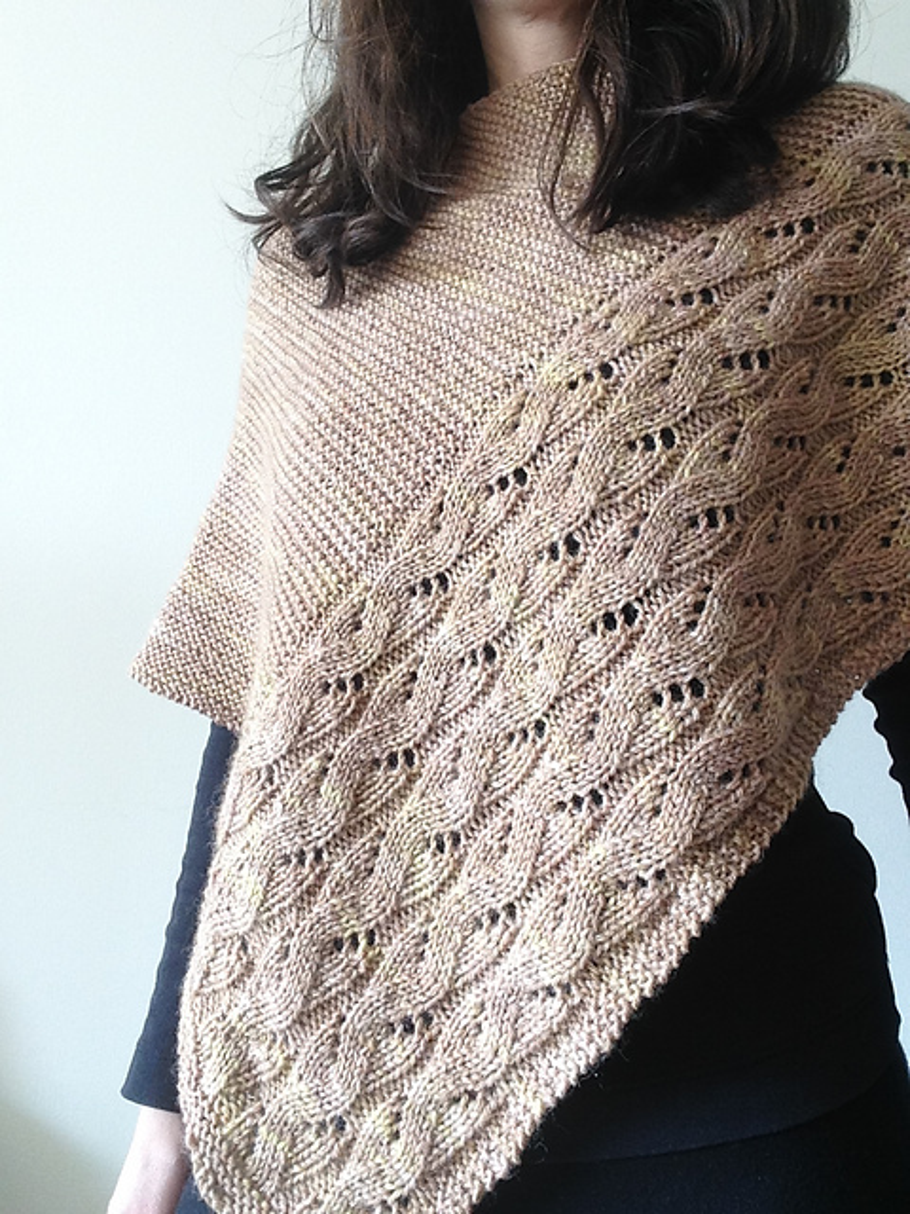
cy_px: 607
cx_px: 455
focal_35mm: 33
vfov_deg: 55.4
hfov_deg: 42.9
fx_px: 1157
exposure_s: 1/30
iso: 80
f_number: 2.4
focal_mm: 2.15
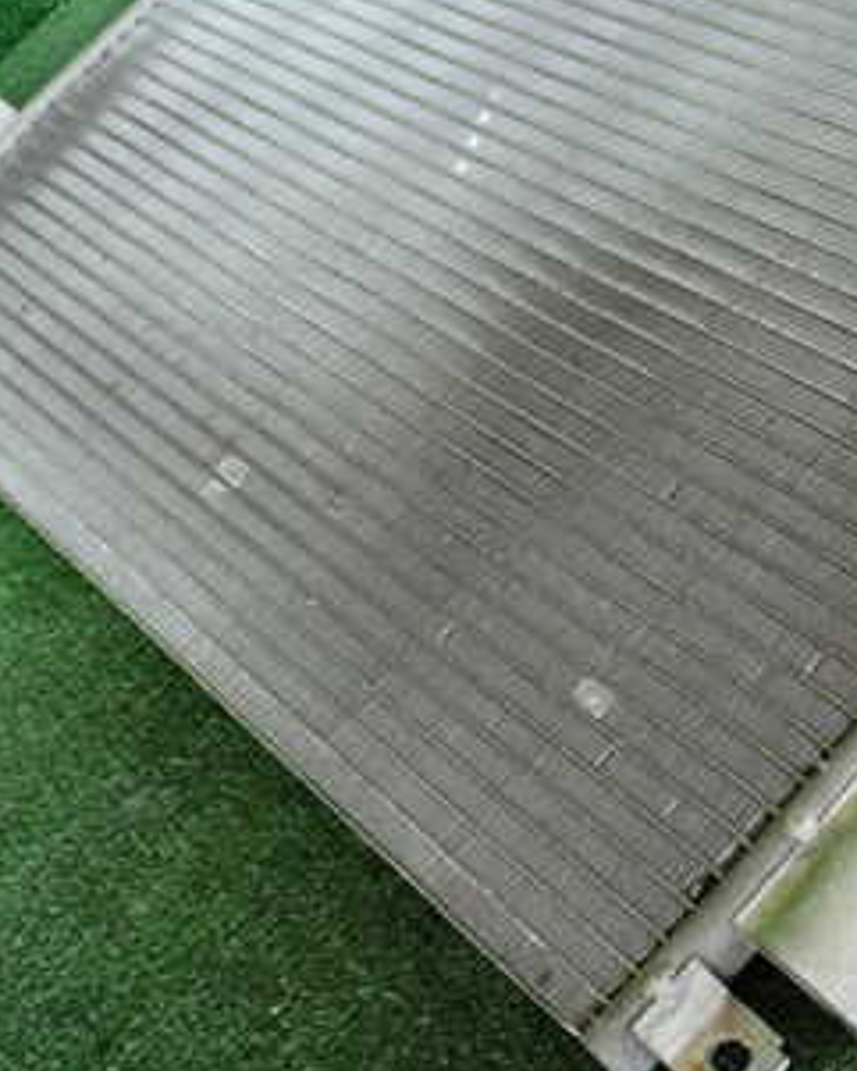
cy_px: 409
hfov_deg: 20.4
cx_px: 747
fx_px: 2345
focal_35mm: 74
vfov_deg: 25.6
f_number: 2.7
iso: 400
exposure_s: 1/125
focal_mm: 6.83
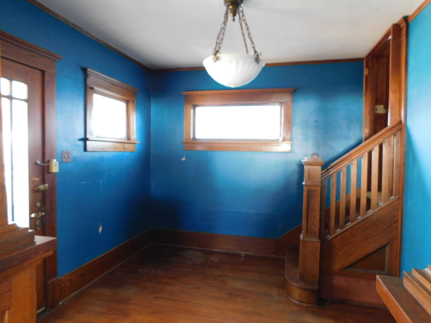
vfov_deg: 58.9
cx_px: 216
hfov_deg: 73.9
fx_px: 286
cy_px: 162
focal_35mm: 23
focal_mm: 4
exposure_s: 1/8
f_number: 3
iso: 450
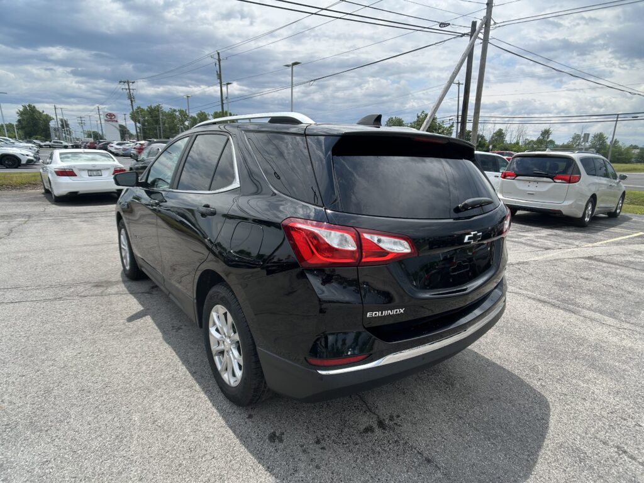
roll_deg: -1.0
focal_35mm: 26
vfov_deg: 53.1
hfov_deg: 67.3
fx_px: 484
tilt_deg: -14.8
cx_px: 322
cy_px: 242
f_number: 1.5
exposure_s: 1/3831
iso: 50
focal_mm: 5.7
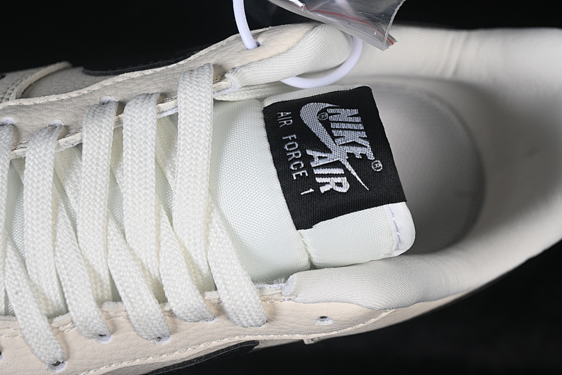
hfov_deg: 27.0
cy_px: 188
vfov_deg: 18.2
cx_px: 281
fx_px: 1171
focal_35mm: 75
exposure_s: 1/80
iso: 160
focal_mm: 50
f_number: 7.1
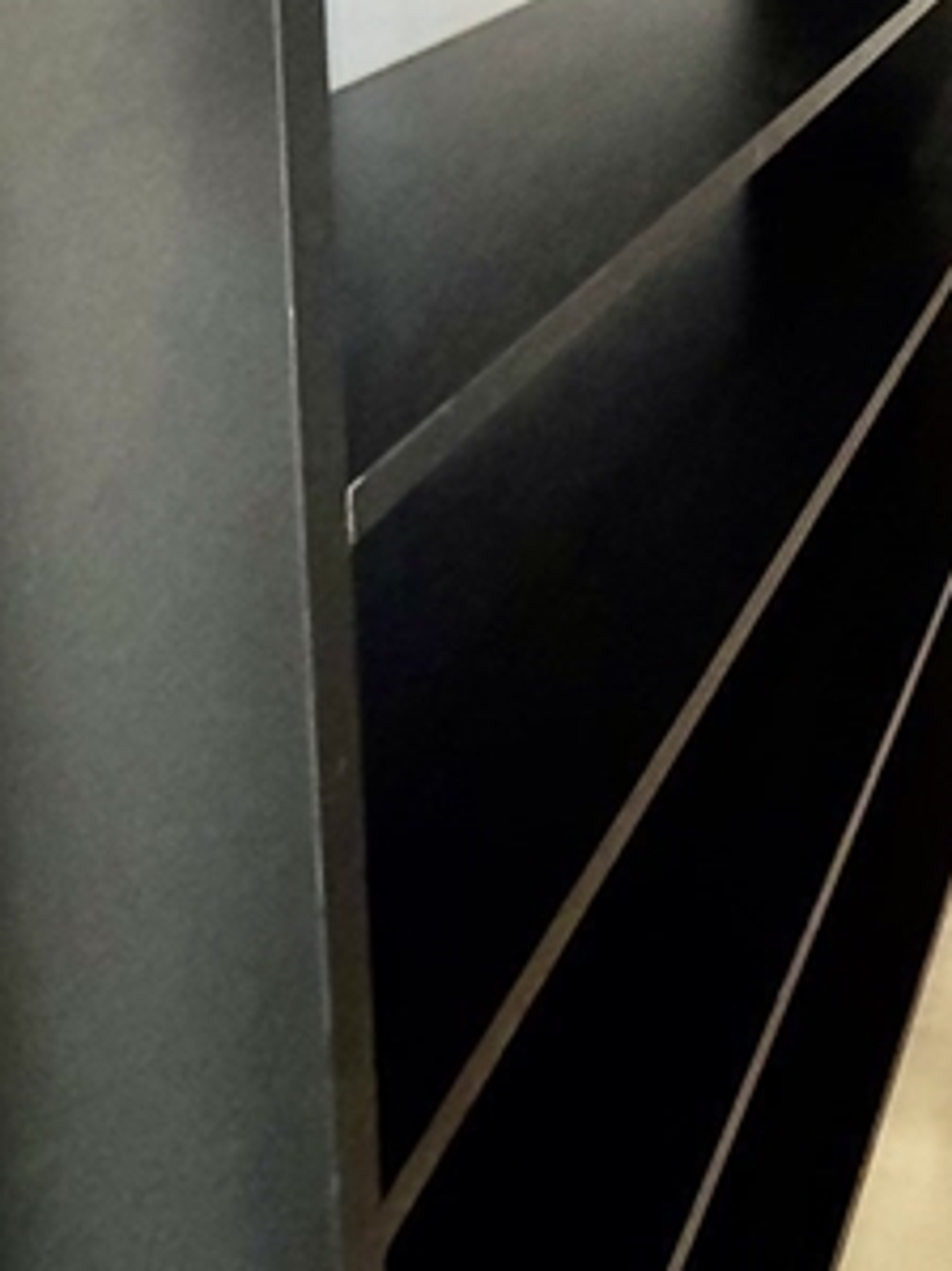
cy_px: -259
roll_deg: -0.6
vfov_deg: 38.1
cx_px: 1139
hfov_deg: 32.7
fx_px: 1321
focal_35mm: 36
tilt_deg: -4.3
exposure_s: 1/30
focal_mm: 2.22
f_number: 2.2
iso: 1600
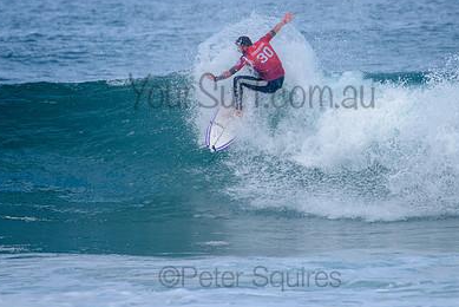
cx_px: 250
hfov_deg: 2.8
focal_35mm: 745
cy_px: 81
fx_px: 9506
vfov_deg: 1.8
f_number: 5.6
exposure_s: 1/2000
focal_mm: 500
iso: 220
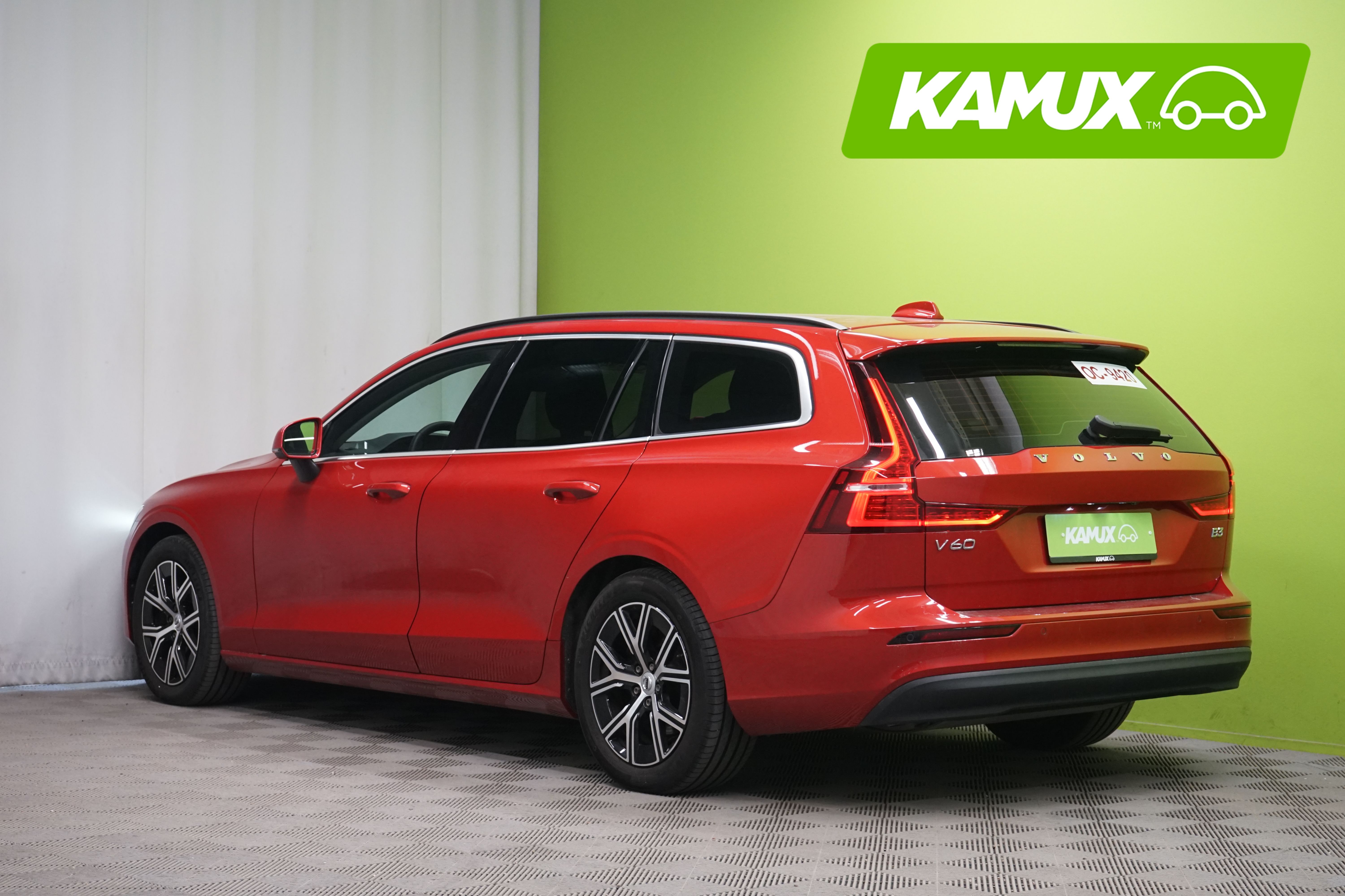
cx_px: 672
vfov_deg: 20.9
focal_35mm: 65
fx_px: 2428
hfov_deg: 31.0
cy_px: 448
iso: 2000
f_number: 8
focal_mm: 65
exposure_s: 1/20
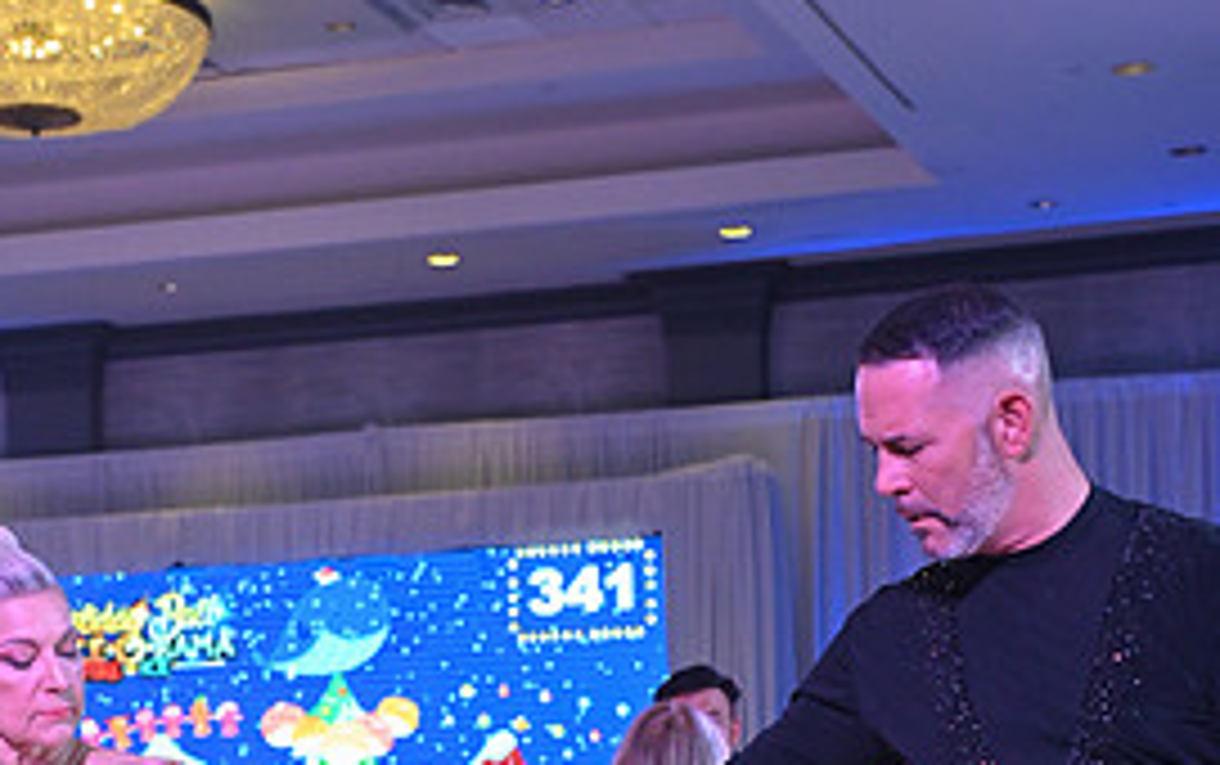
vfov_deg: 11.6
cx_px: 578
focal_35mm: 109
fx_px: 3628
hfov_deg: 19.1
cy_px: 1076
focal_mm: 50
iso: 2200
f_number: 5
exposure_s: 1/320
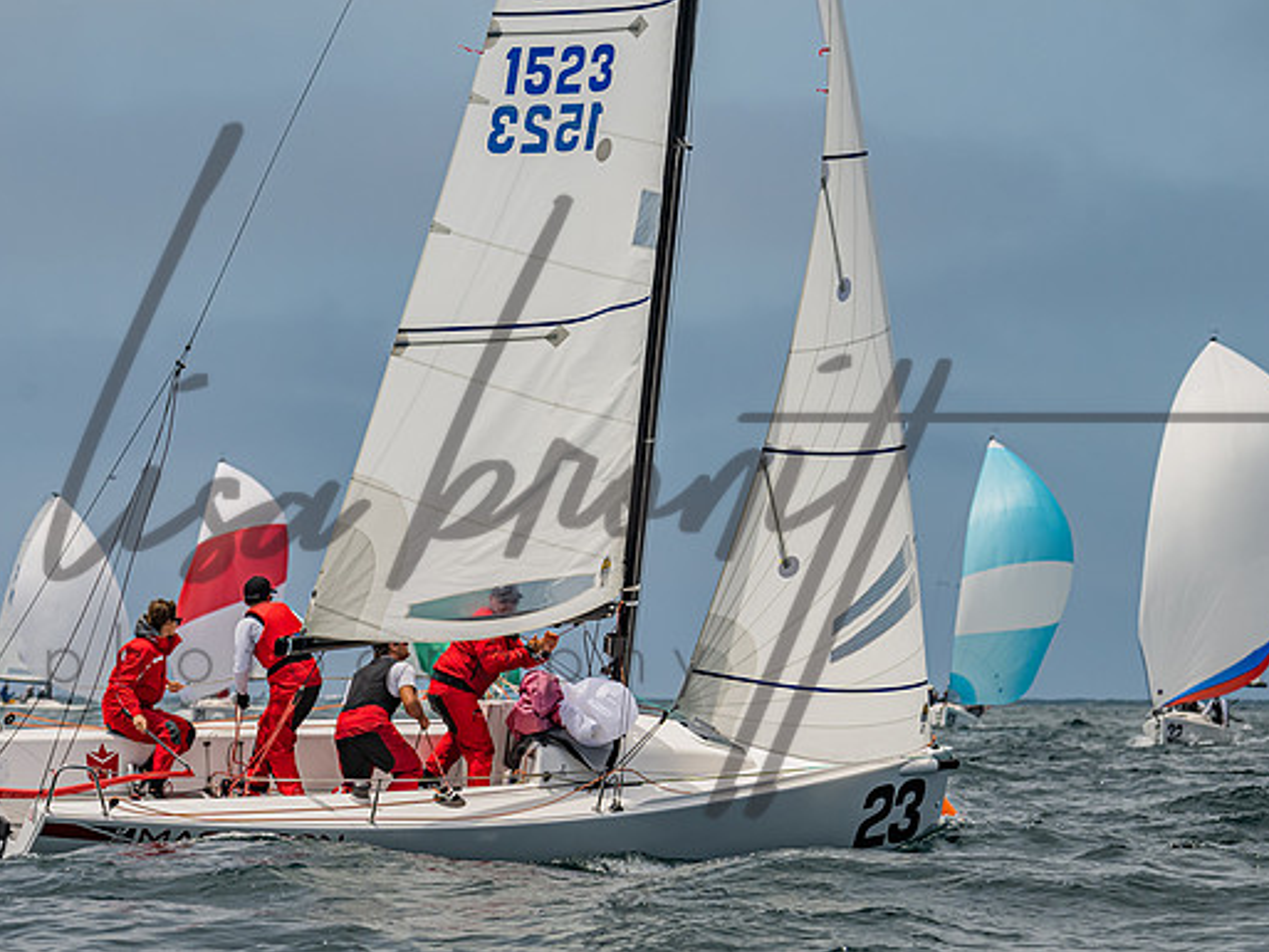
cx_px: 545
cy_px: 621
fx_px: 9387
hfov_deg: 7.7
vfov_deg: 5.8
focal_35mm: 256
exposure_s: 1/2500
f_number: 6.3
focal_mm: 180
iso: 400
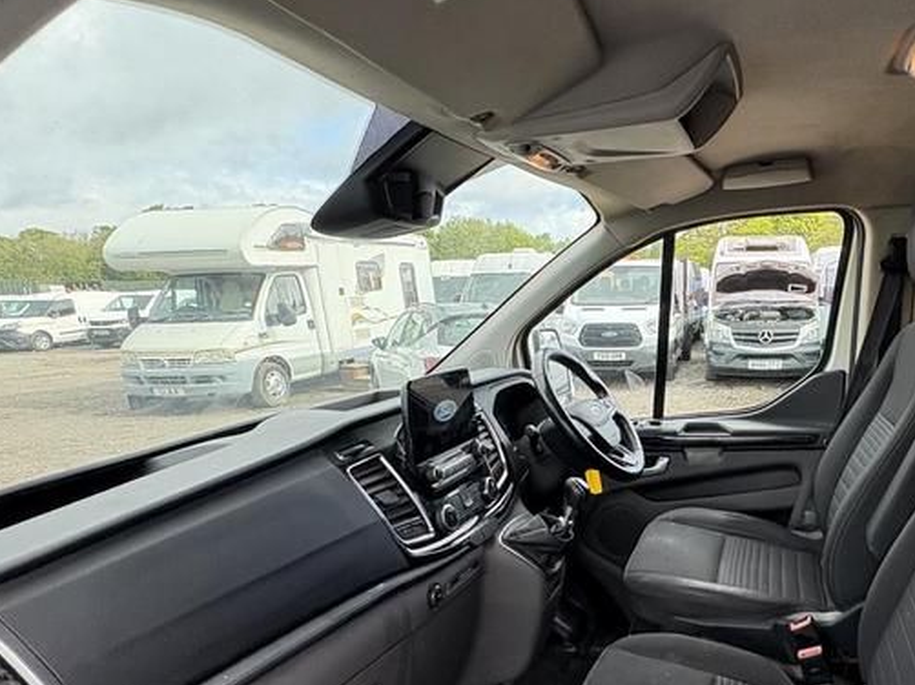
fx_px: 661
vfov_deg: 53.6
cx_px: 660
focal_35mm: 25
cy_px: 466
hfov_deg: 66.1
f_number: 2.2
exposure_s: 1/186
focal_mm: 2.22
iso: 64
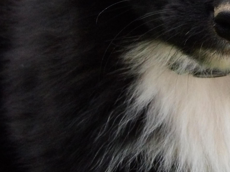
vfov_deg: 5.6
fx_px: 1767
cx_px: 241
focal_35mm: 266
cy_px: 10
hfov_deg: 7.4
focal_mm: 18.2
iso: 800
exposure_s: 1/400
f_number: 4.2
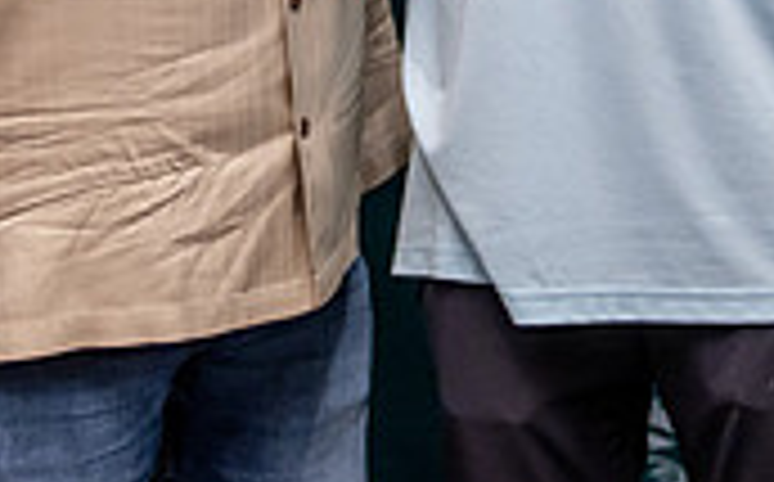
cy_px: -372
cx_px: 492
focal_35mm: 189
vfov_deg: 6.8
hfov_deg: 11.1
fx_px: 3982
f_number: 1.2
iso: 640
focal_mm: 50
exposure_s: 1/320
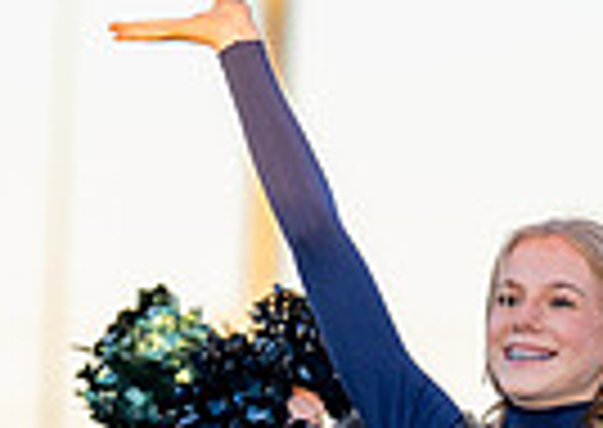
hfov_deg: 3.5
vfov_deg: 2.5
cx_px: -108
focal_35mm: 582
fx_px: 9942
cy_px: 765
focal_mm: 126
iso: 500
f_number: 2.8
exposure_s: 1/1250
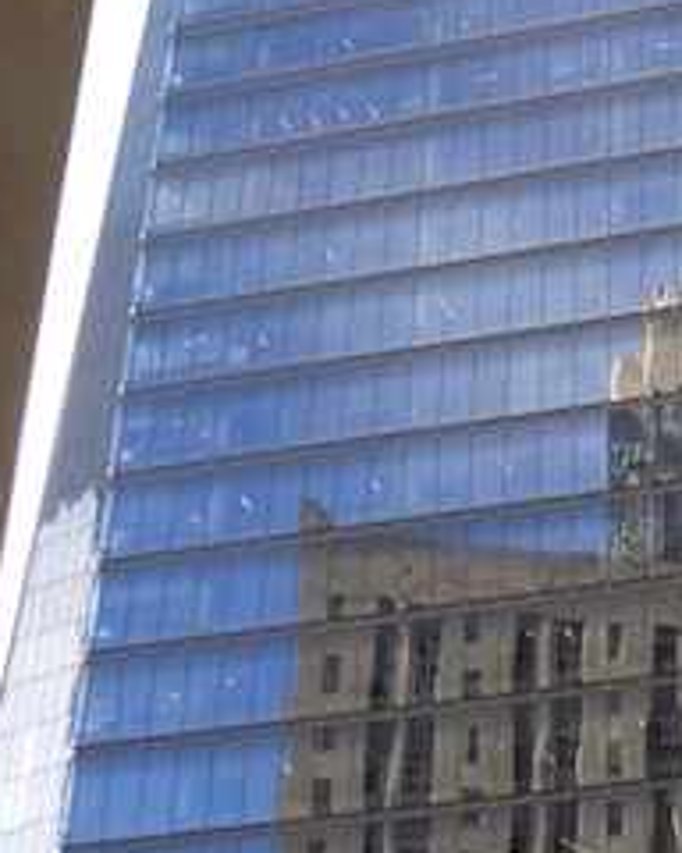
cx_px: 639
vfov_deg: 17.6
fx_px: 2624
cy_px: -160
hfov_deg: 14.6
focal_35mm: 104
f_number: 3.3
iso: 100
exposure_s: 1/400
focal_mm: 4.3
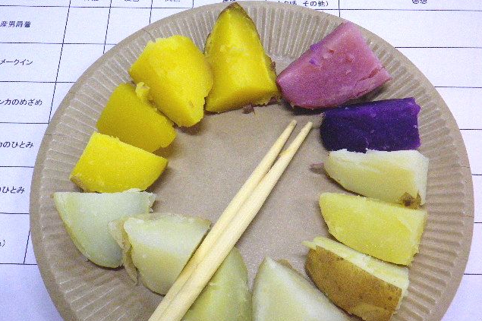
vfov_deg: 31.2
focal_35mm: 43
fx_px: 576
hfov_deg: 45.4
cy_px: 172
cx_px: 241
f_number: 3.9
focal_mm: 7.3
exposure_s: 1/50
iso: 500
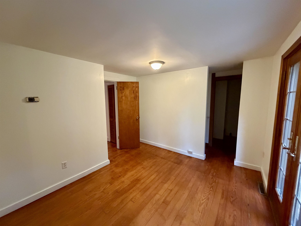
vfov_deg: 85.7
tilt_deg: -7.6
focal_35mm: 14
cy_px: 113
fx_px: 122
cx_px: 150
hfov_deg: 102.1
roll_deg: +0.8
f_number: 2.2
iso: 1000
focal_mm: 2.22
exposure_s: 1/60
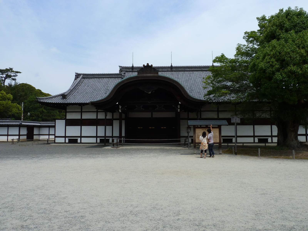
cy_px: 116
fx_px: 222
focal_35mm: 25
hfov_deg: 69.4
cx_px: 154
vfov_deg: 54.9
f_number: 5
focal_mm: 4.1
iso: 80
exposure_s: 1/500
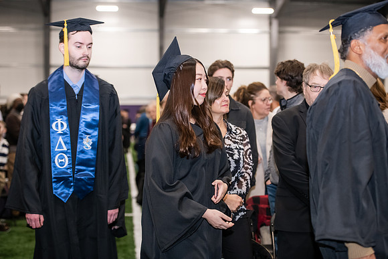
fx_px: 808
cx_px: 194
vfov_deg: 18.2
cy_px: 130
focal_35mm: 75
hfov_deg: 27.0
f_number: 3.2
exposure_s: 1/200
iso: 2000
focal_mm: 75
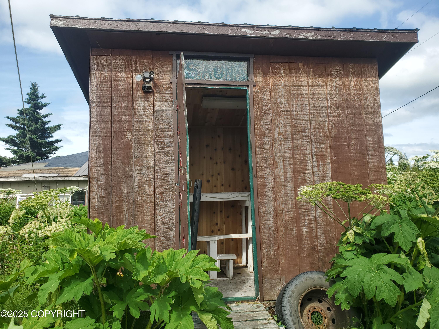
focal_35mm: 26
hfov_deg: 67.3
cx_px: 220
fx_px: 330
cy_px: 164
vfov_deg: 53.1
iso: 50
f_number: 2.4
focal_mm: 4.3
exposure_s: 1/890
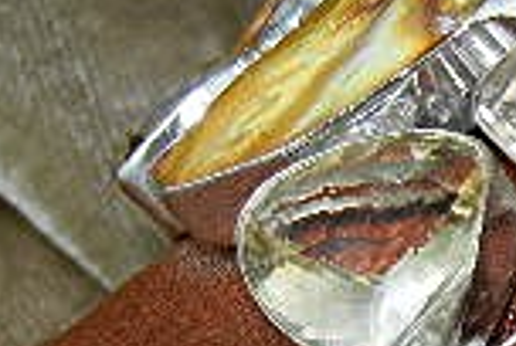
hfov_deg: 8.8
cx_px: 777
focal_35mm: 227
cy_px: 482
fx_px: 3260
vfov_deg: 6.0
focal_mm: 9.3
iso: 226
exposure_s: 1/30
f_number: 3.9
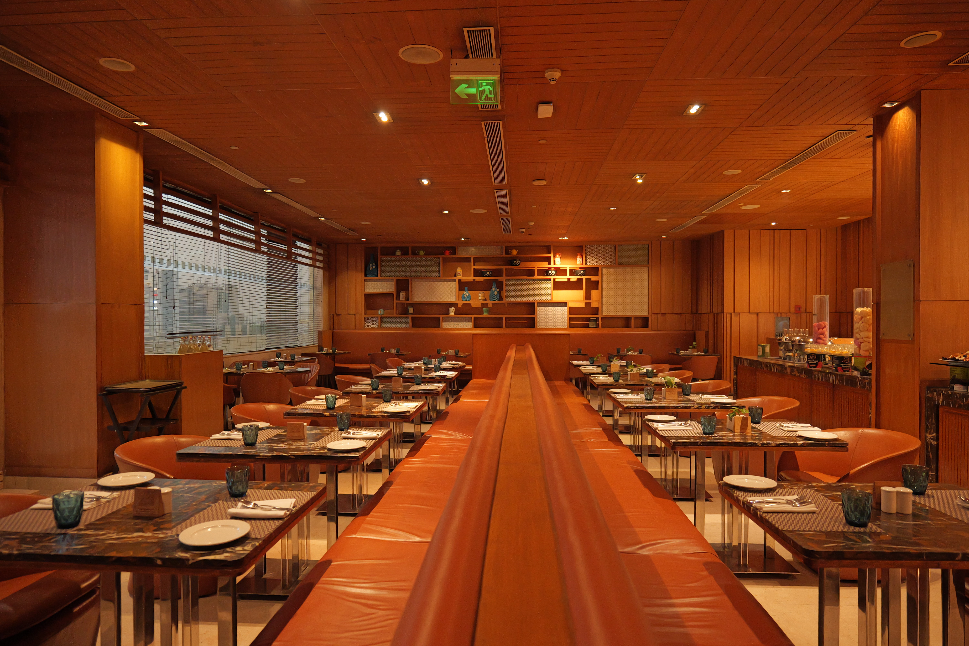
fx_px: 538
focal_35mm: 20
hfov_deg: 84.0
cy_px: 323
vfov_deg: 61.9
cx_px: 484
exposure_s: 1/100
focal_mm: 20
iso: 4000
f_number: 4
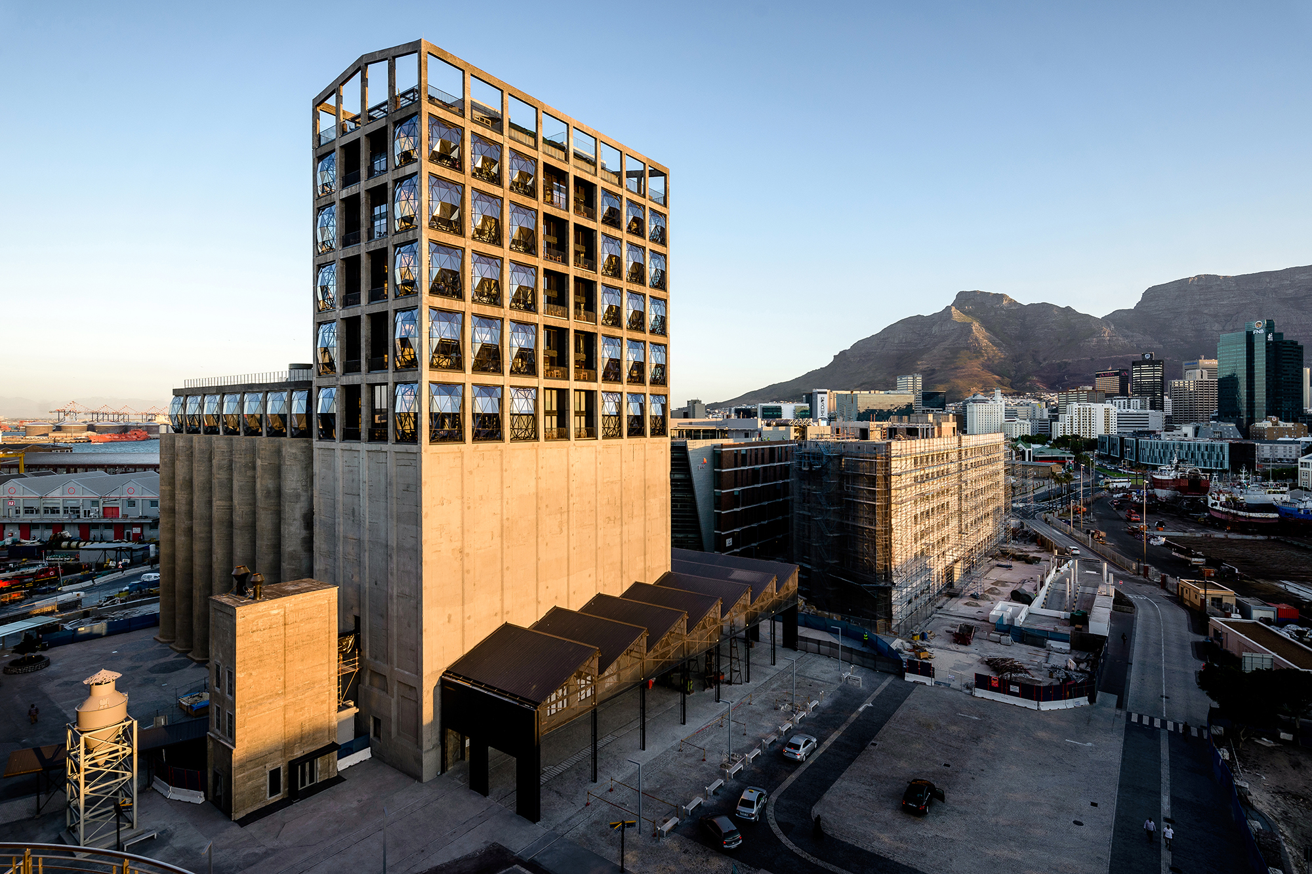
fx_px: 656
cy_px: 437
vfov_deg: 67.4
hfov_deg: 90.0
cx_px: 656
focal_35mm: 18
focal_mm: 18
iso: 200
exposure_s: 1/250
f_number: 7.1
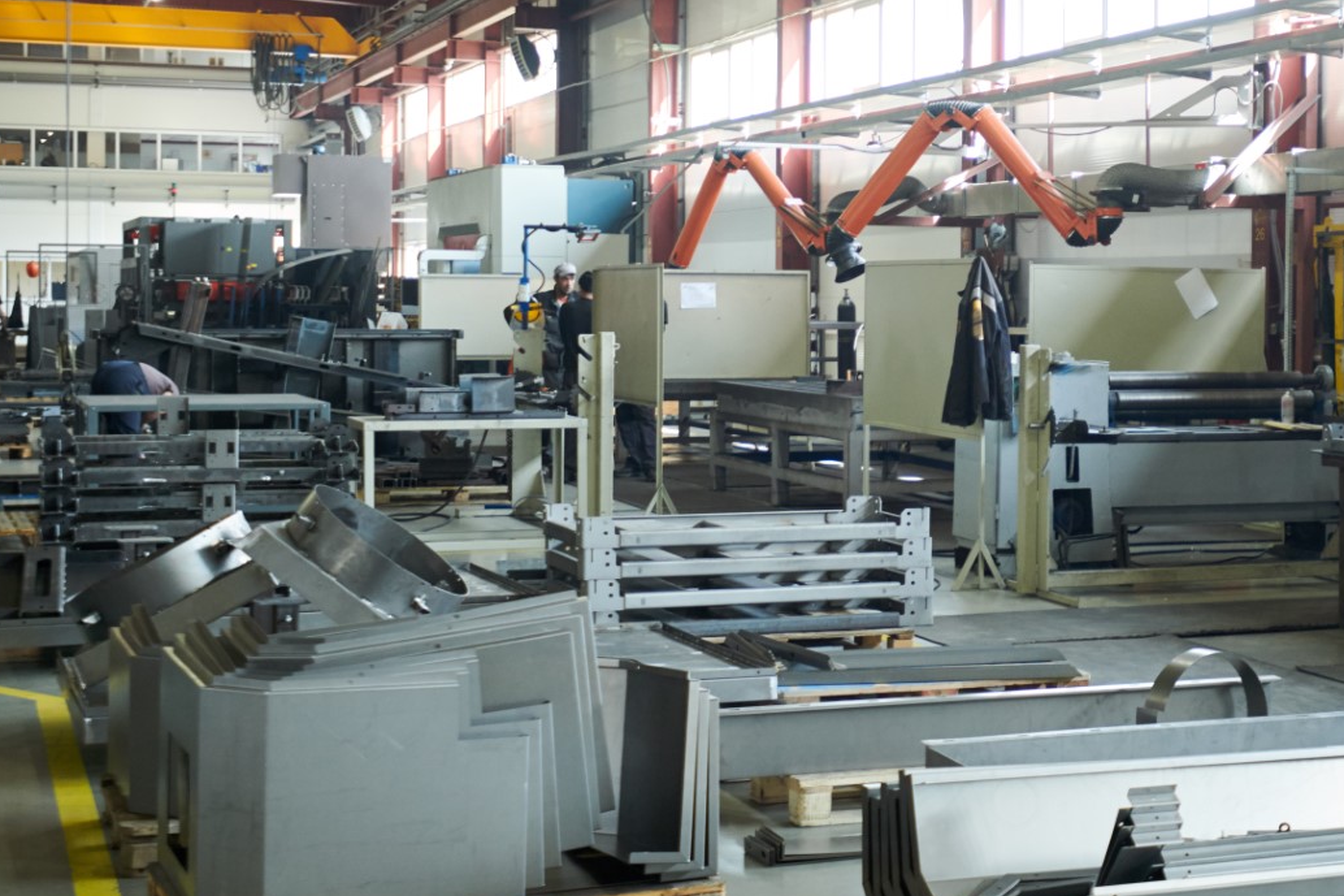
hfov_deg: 30.6
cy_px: 352
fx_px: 2426
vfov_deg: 20.9
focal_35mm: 65
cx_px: 963
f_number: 2.8
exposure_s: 1/200
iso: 800
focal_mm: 35
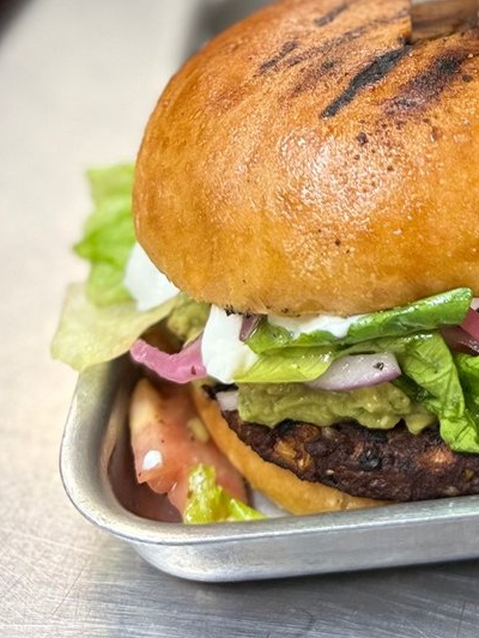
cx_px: 685
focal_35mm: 72
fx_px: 1328
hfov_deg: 18.5
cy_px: -31
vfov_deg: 25.4
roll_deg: -3.6
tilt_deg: -26.6
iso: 200
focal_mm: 6.76
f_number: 1.78
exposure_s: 1/120
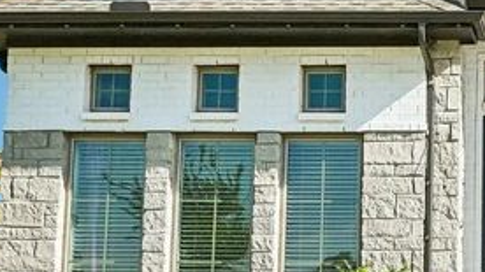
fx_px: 900
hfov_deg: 27.5
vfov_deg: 17.0
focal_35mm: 70
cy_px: 45
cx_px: 536
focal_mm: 18
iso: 400
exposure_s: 1/1250
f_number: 8
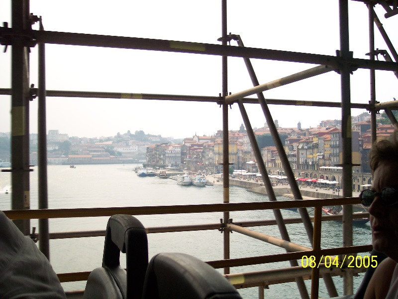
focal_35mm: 38
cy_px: 150
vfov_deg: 37.7
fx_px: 437
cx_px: 199
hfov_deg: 49.0
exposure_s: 1/700
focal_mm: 8
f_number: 2.8
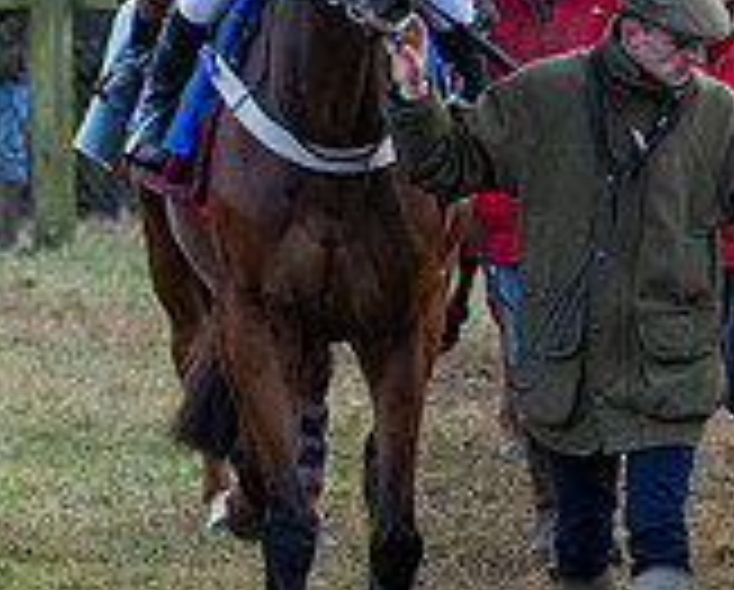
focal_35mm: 873
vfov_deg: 1.8
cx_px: 529
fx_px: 18999
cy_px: 36
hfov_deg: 2.2
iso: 800
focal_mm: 150
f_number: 4
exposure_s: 1/400
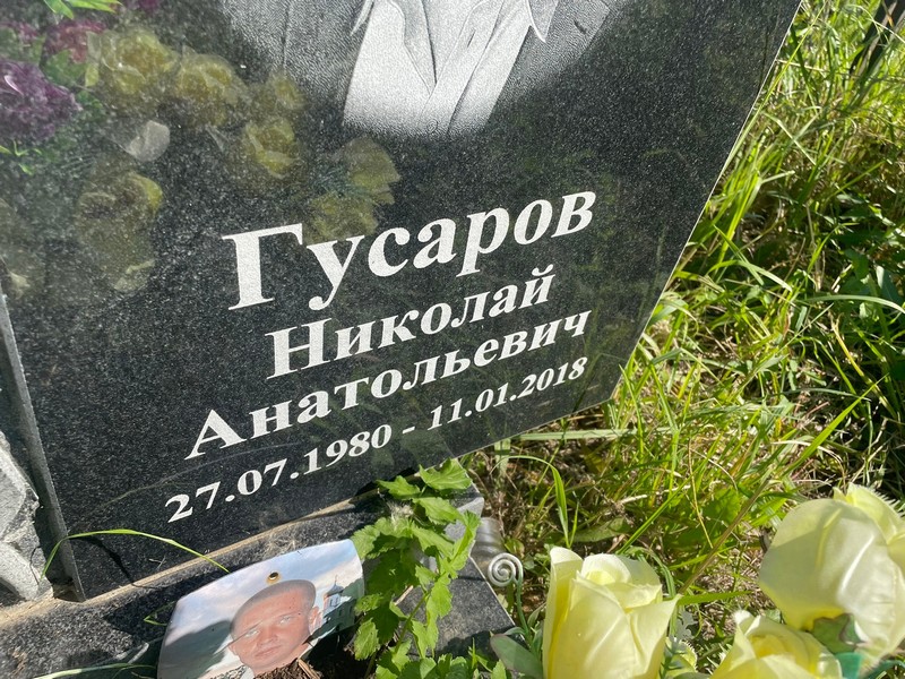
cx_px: 452
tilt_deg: -40.0
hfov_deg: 67.3
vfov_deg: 53.1
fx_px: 680
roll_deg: -8.5
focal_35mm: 26
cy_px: 340
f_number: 1.6
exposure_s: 1/2212
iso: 32
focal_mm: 4.2
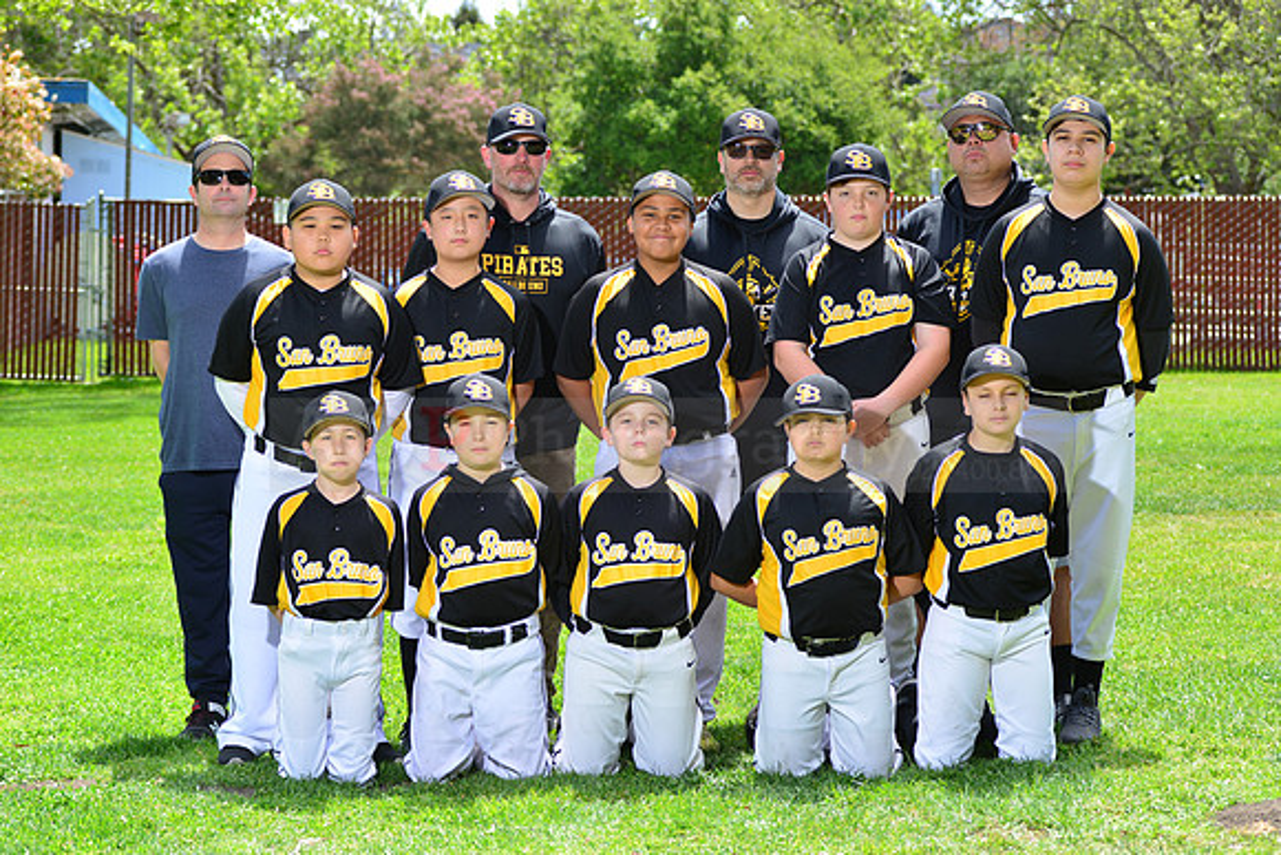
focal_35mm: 95
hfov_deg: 21.5
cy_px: 428
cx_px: 640
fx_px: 3381
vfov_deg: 14.4
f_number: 8
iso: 200
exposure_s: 1/200
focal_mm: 95
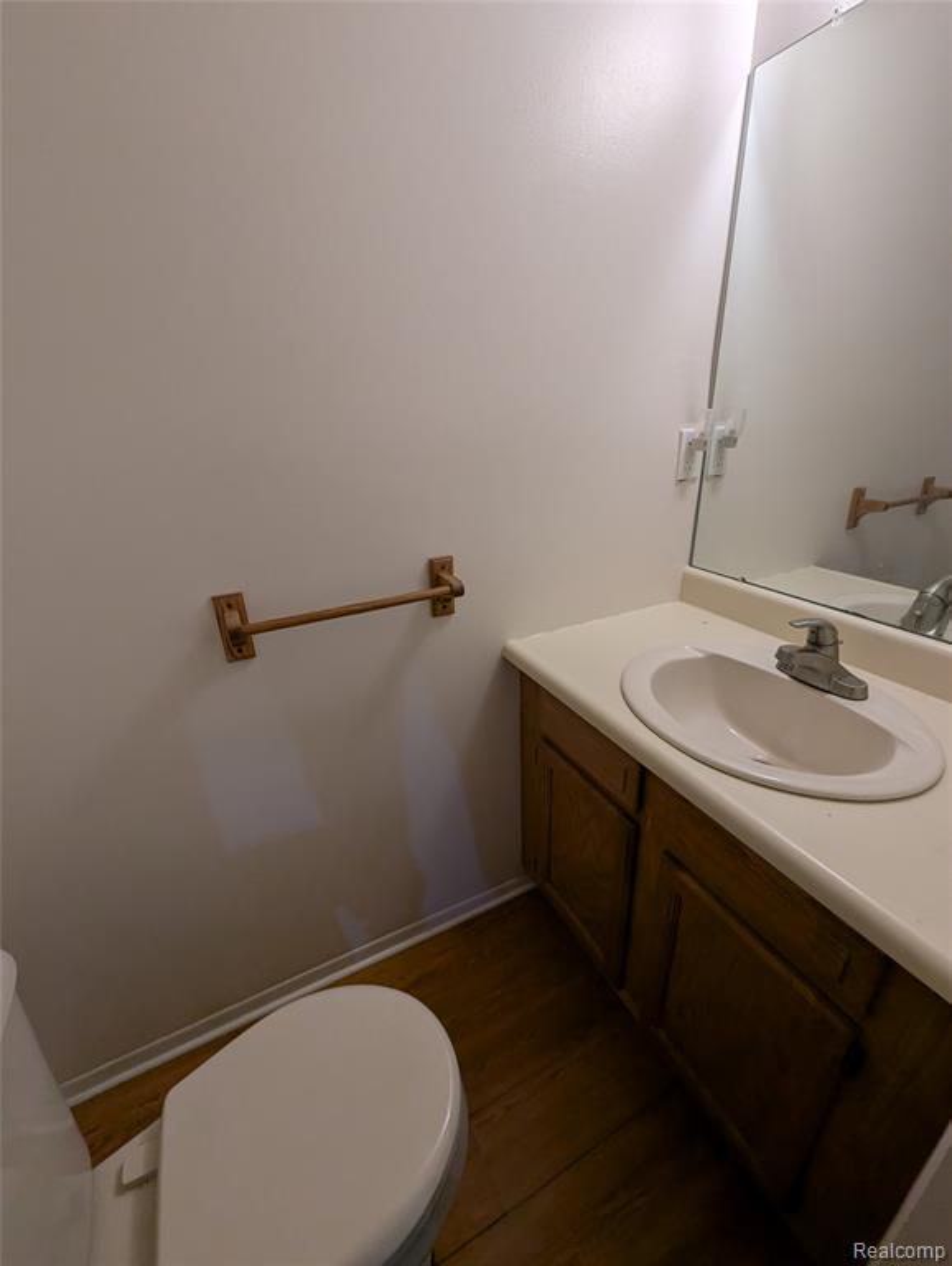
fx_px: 476
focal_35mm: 13
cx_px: 476
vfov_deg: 106.1
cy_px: 633
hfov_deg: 90.0
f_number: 2.2
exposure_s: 1/60
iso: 74
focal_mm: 1.95
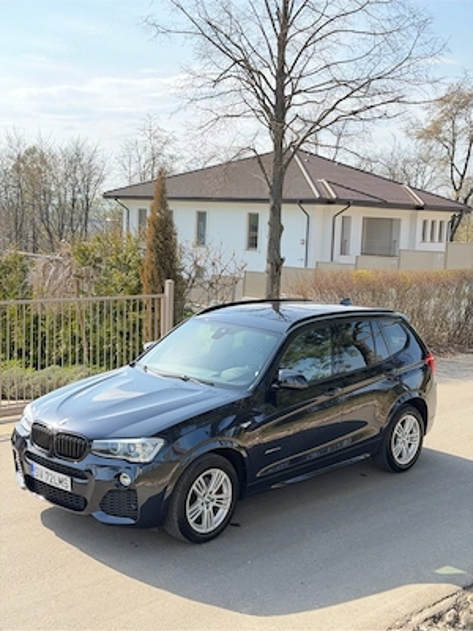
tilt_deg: -5.7
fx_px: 875
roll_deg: -2.2
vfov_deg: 39.7
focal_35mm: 48
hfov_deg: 30.3
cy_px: 316
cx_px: 236
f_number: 1.78
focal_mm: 6.76
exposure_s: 1/693
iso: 100
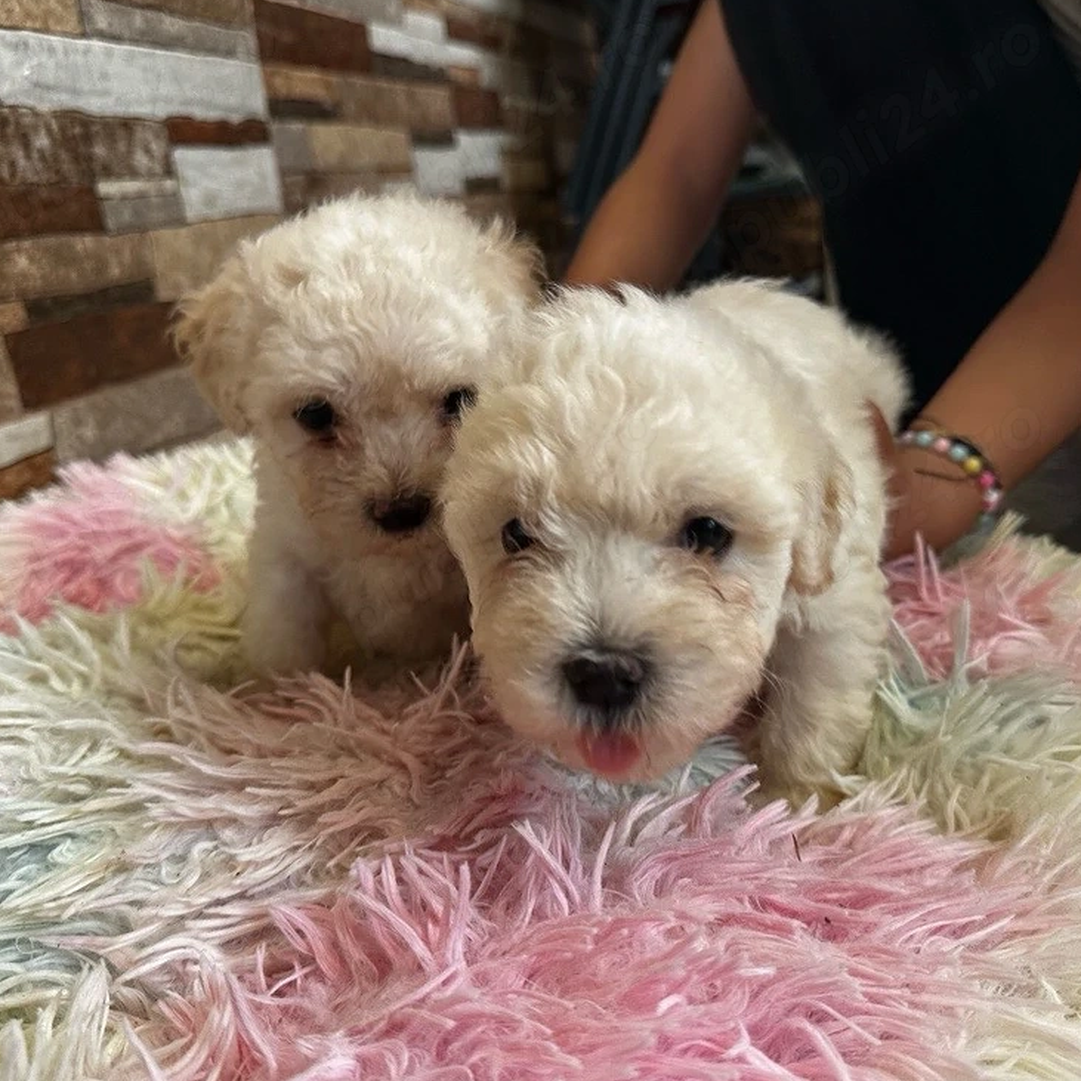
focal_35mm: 29
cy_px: 535
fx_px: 1025
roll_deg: +5.6
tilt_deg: -17.1
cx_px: 597
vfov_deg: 55.6
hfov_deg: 55.5
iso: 250
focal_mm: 6.86
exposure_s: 1/65
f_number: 1.78
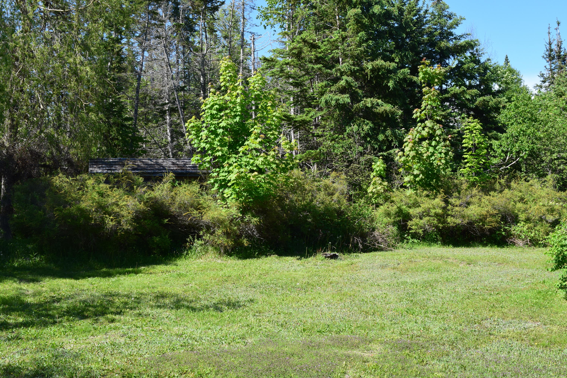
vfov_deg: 31.9
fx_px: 661
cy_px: 189
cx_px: 284
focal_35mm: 42
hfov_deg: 46.4
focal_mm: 28
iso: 400
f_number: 10
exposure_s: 1/320
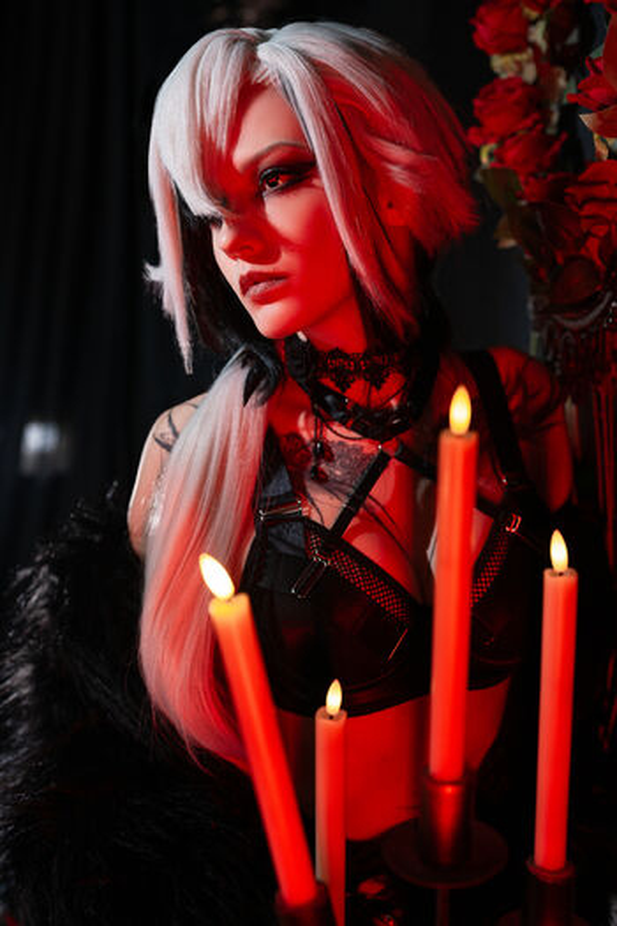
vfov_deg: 39.6
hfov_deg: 27.0
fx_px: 1285
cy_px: 463
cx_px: 308
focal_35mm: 50
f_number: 2.8
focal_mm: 50
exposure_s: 1/125
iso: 500
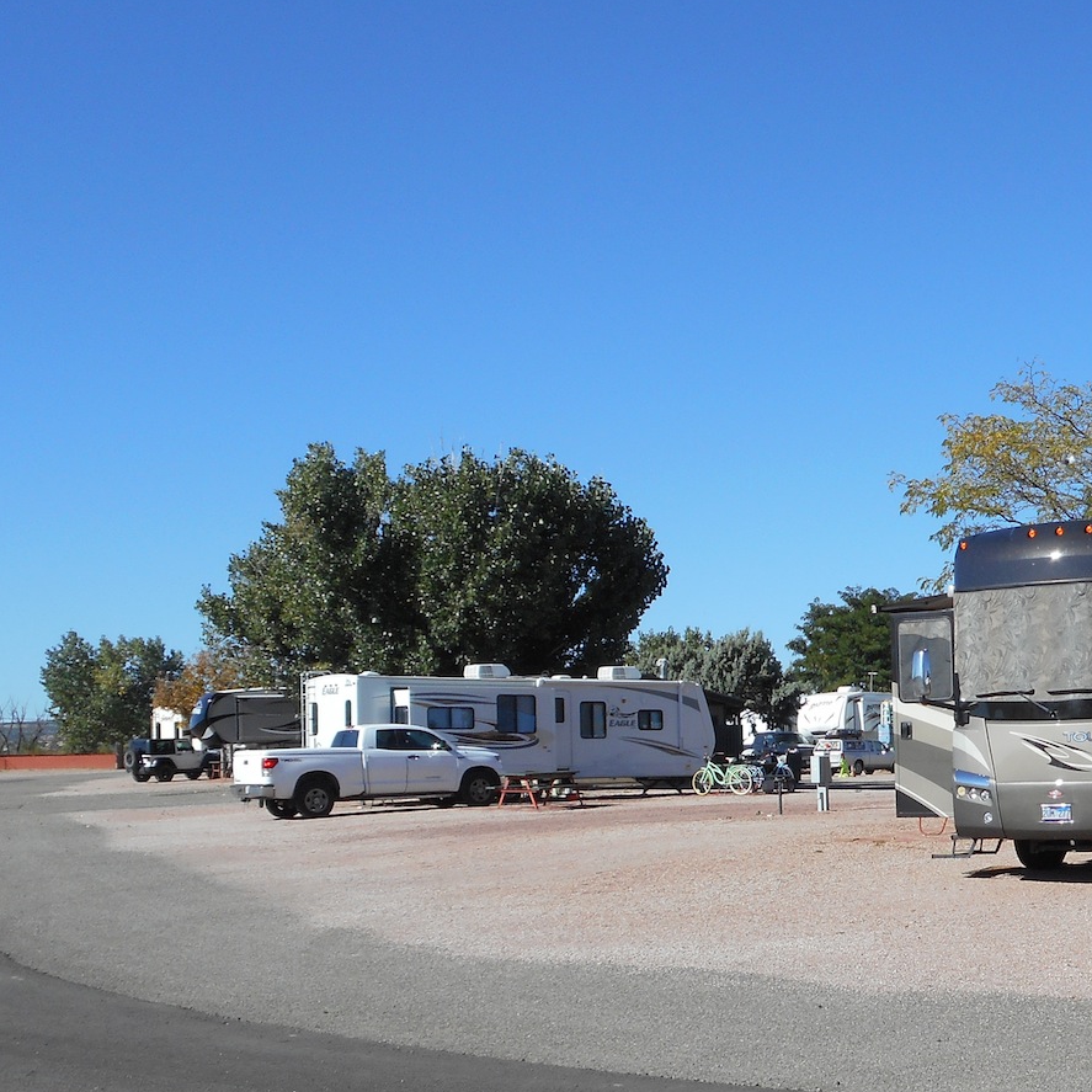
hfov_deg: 27.4
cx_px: 921
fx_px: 2177
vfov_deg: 28.1
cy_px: 678
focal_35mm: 61
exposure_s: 1/640
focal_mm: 6
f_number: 4.2
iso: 80
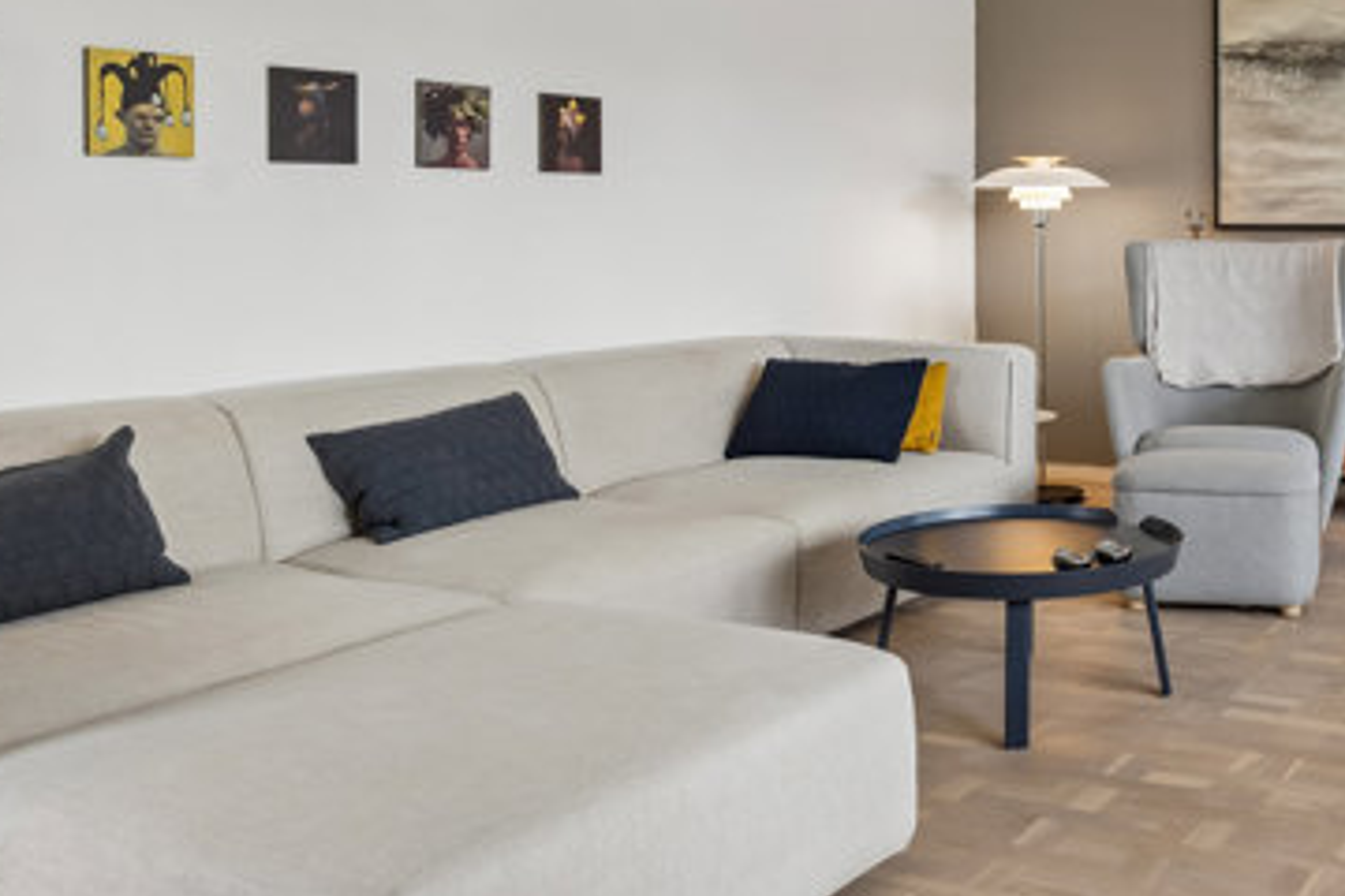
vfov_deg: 32.8
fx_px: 1494
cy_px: 226
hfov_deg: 45.2
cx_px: 1140
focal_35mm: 40
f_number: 8
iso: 200
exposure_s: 1/4
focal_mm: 18
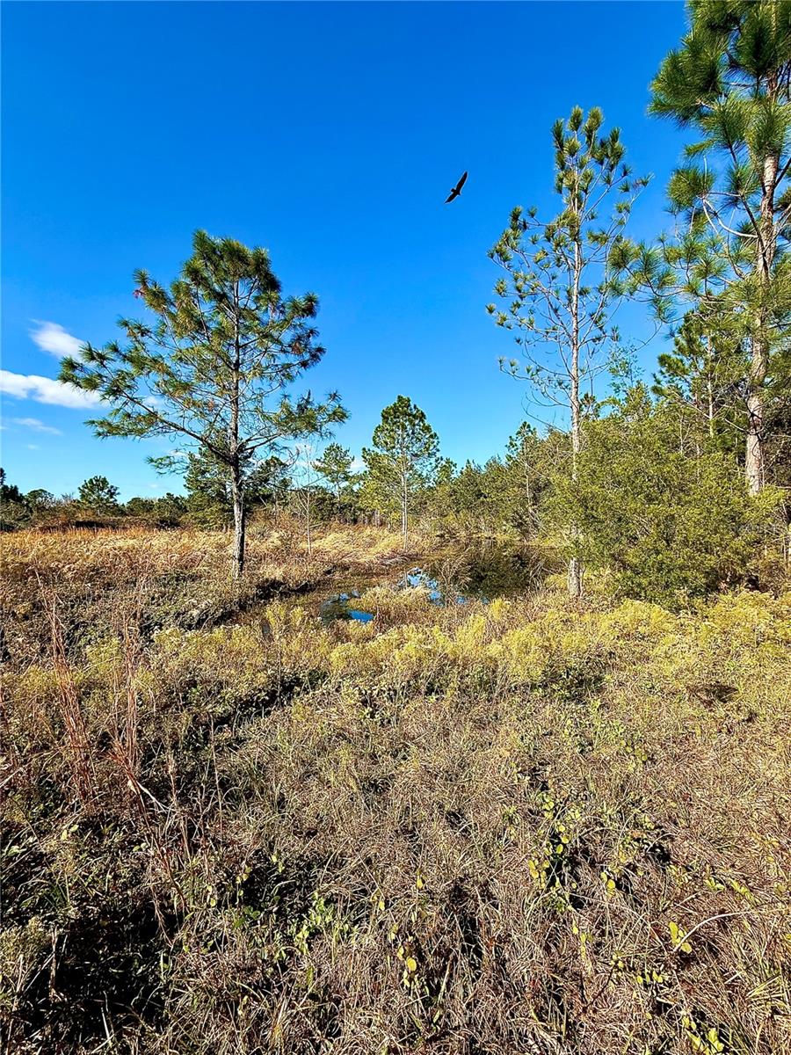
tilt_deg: +0.7
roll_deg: +0.7
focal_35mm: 14
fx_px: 427
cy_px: 528
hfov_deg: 85.7
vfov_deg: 102.1
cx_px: 396
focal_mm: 2.22
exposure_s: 1/1497
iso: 50
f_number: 2.2
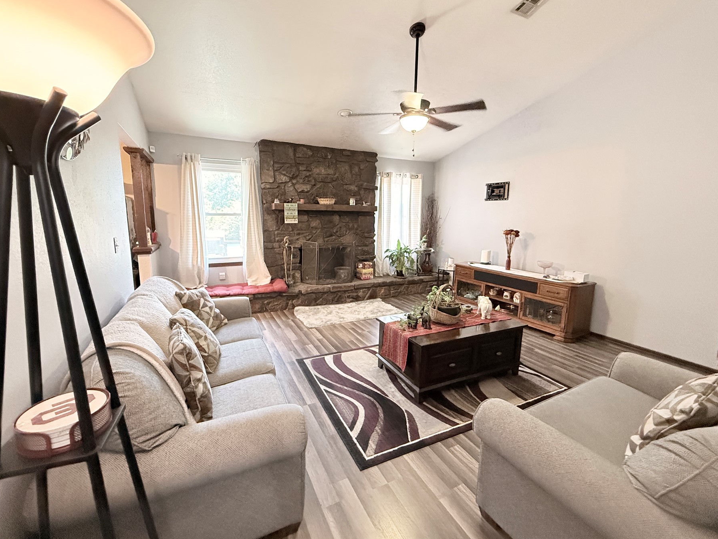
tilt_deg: -7.7
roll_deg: -0.3
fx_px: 311
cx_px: 355
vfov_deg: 81.7
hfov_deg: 98.2
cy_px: 262
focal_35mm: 15
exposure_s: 1/60
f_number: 2.2
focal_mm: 2.22
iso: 800
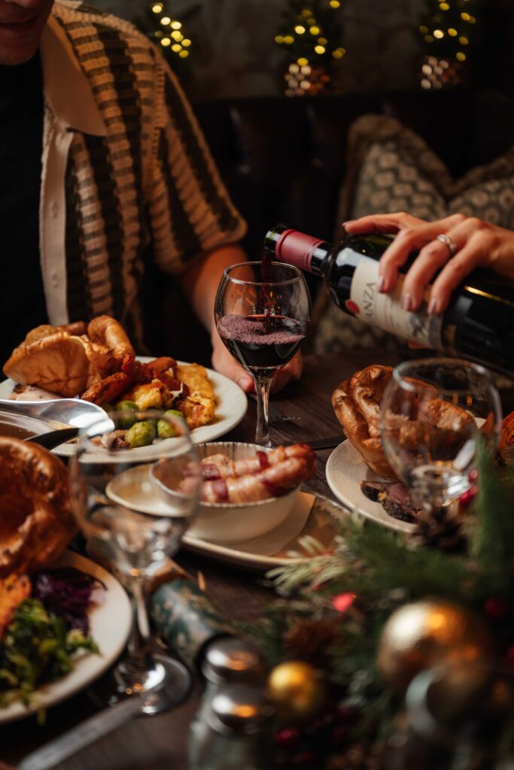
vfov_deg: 33.9
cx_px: 257
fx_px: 1263
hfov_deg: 23.0
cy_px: 385
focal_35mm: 59
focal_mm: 59
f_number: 2.8
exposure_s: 1/200
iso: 400
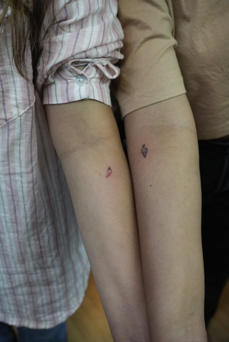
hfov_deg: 35.0
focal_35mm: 38
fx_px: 363
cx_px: 114
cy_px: 171
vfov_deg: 50.5
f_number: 4
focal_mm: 25.4
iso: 2500
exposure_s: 1/160
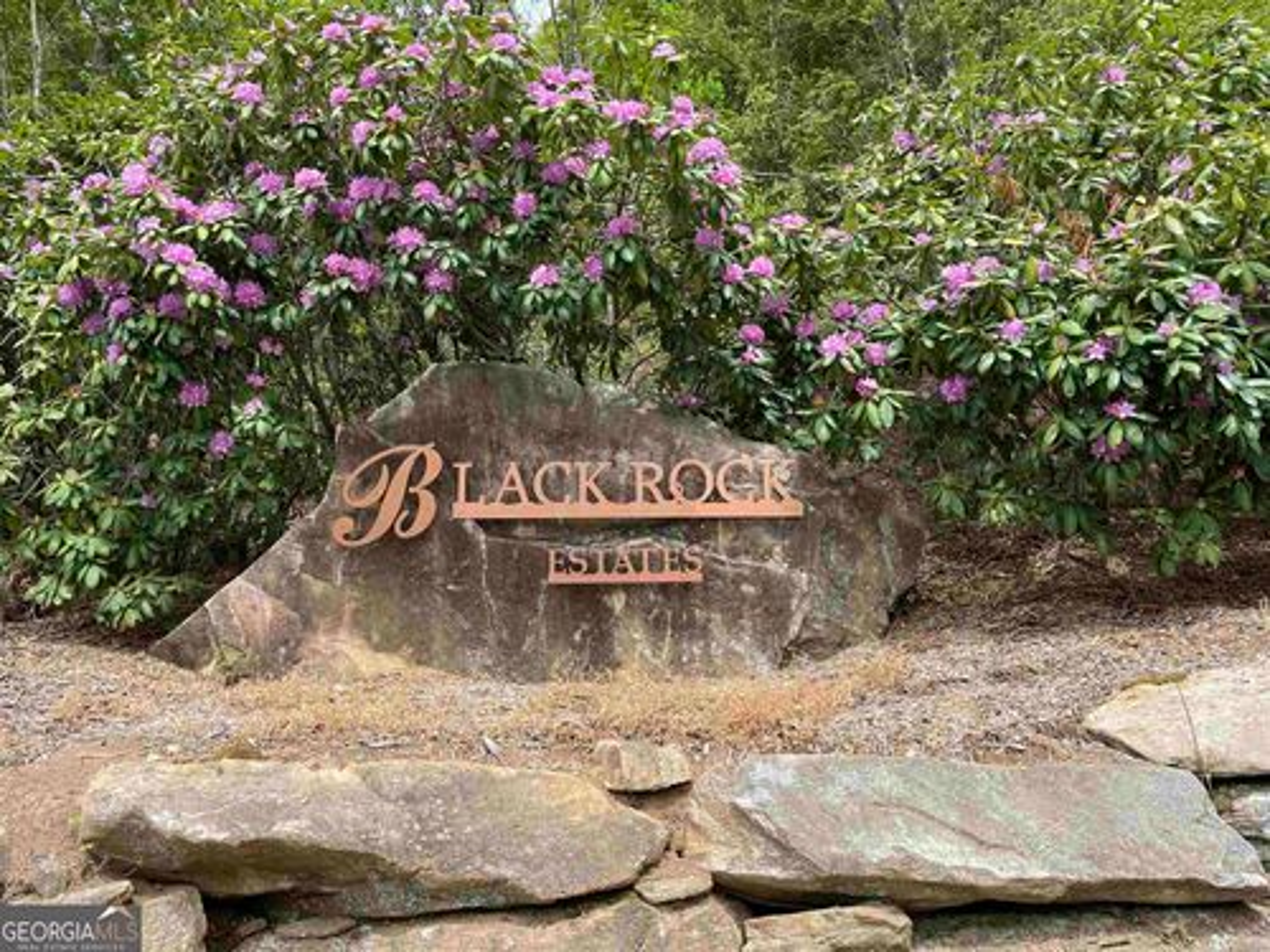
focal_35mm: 26
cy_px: 476
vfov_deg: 53.1
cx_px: 635
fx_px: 954
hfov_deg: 67.3
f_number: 1.6
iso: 32
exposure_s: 1/1024
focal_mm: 4.2
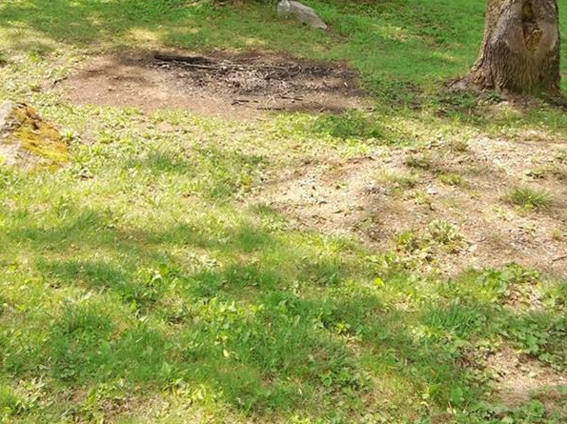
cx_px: 233
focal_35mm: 43
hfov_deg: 43.7
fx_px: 704
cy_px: 102
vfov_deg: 32.8
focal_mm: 4.5
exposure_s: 1/500
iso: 100
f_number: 3.5
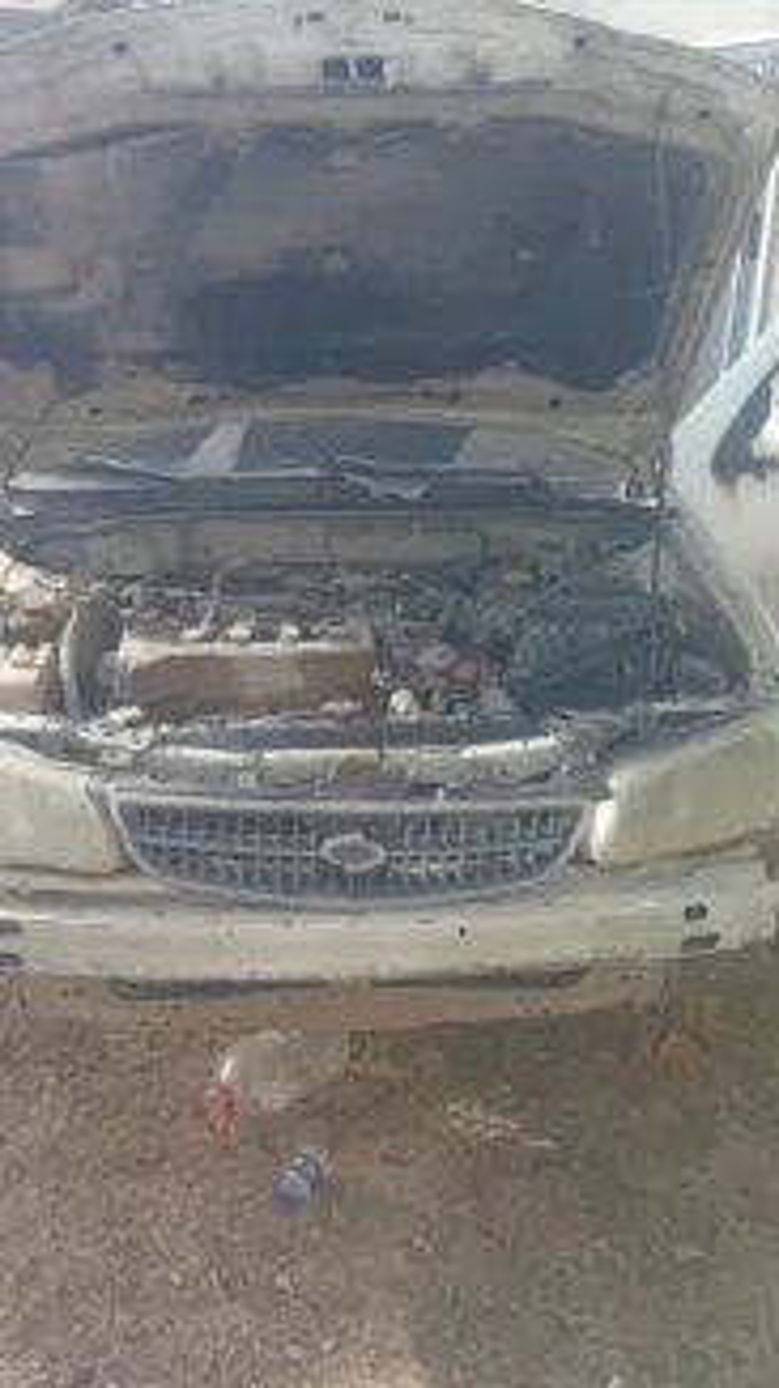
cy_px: 771
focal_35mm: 36
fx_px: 1324
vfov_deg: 55.2
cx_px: 298
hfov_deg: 32.6
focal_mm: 3.84
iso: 50
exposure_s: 1/405
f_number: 1.8
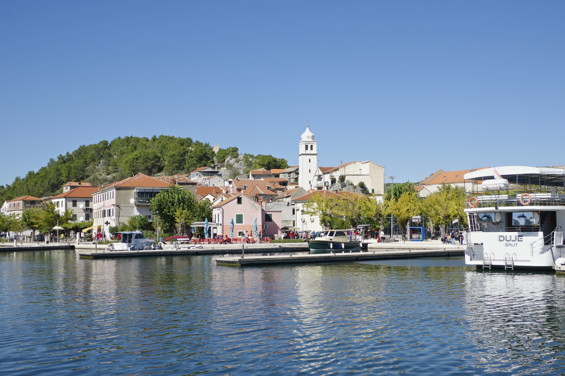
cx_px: 282
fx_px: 674
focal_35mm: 43
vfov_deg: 31.1
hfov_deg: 45.5
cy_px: 188
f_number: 10
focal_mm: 29
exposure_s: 1/200
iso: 100
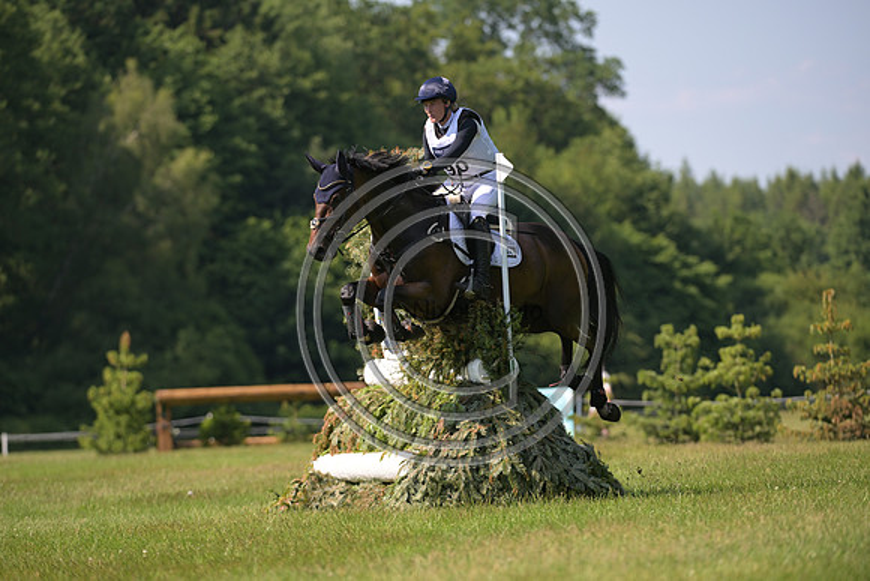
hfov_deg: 7.4
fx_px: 6768
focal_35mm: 280
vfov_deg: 4.9
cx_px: 435
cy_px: 290
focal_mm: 280
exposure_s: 1/1250
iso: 320
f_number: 5
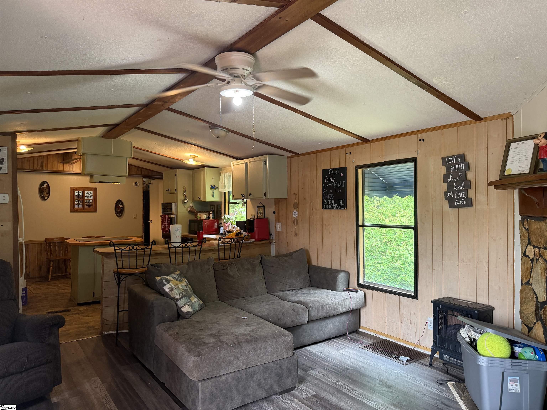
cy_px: 205
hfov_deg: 71.6
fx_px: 379
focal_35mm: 24
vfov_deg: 56.8
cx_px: 274
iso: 200
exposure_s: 1/64
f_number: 1.78
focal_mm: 6.76
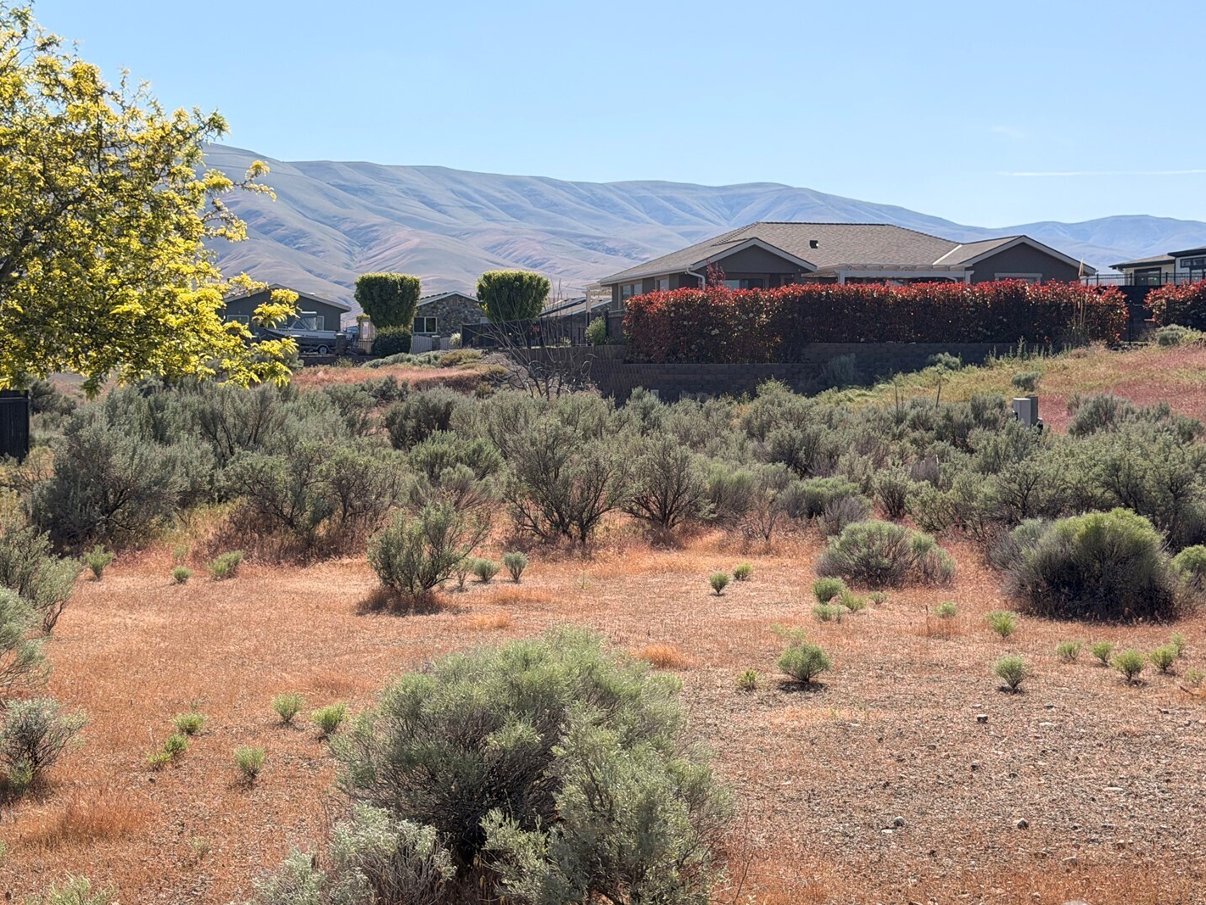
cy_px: 449
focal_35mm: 54
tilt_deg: -1.4
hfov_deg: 35.5
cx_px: 595
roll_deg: +0.0
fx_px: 1882
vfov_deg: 27.0
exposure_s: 1/4878
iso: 64
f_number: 1.78
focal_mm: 6.76
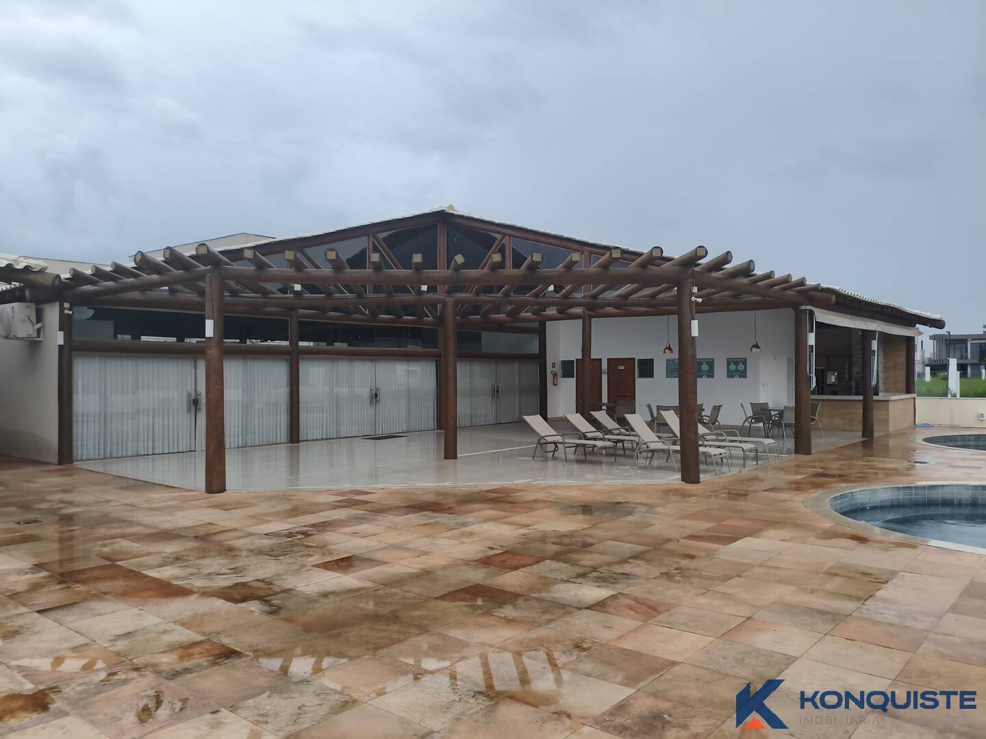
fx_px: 741
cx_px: 493
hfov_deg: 67.3
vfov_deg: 53.1
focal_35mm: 26
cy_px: 370
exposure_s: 1/305
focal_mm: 4.94
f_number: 1.5
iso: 80
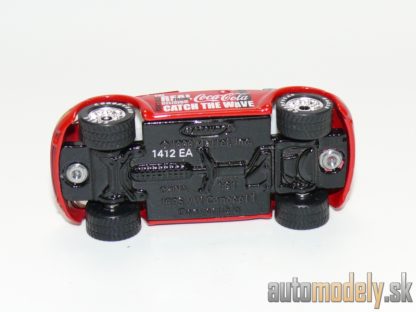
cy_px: 156
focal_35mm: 112
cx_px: 208
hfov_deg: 17.6
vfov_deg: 13.2
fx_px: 1346
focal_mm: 14.2
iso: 100
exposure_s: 1/30
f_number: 4
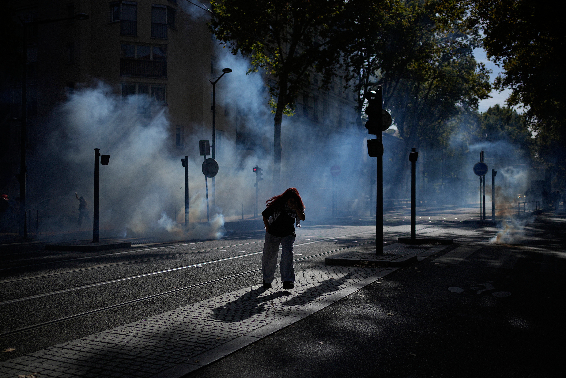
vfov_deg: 37.9
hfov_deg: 54.4
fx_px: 550
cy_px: 189
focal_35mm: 35
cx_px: 283
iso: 200
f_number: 2
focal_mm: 35
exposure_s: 1/20000
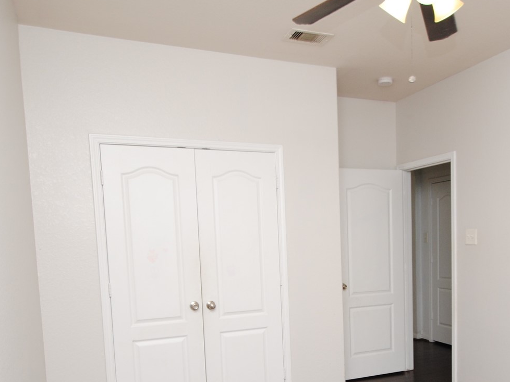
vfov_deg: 43.0
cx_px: 321
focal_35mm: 32
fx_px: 471
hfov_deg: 56.1
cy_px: 278
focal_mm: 10
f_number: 4
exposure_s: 1/60
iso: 200
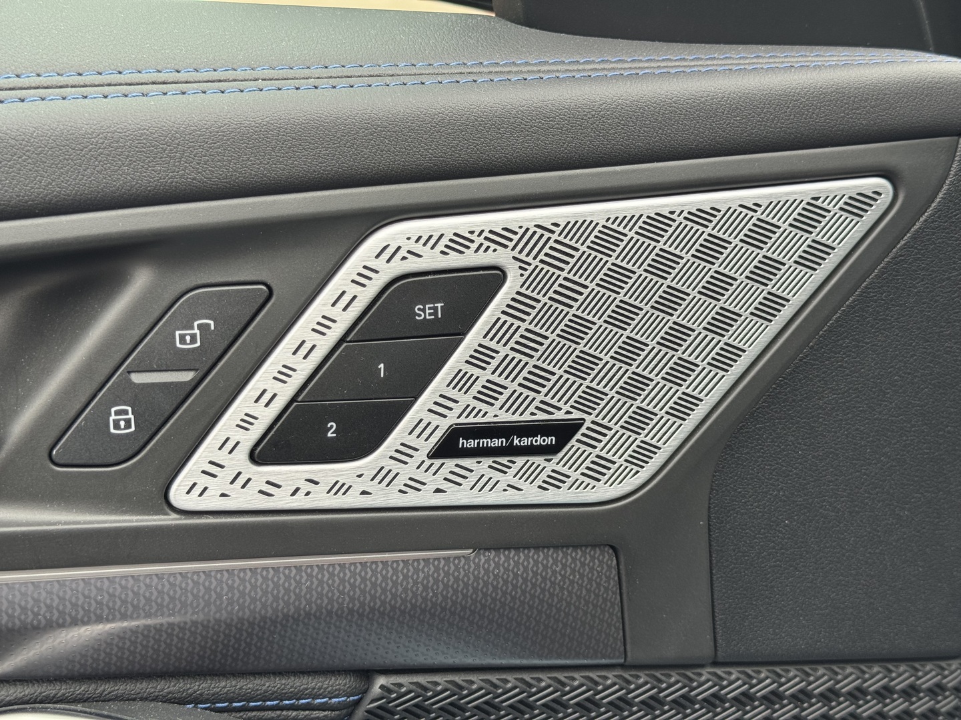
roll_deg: +0.0
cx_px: 480
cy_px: 360
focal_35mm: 48
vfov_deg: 30.3
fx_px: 1333
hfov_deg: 39.7
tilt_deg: -19.5
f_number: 1.78
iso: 50
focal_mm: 6.76
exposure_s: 1/195
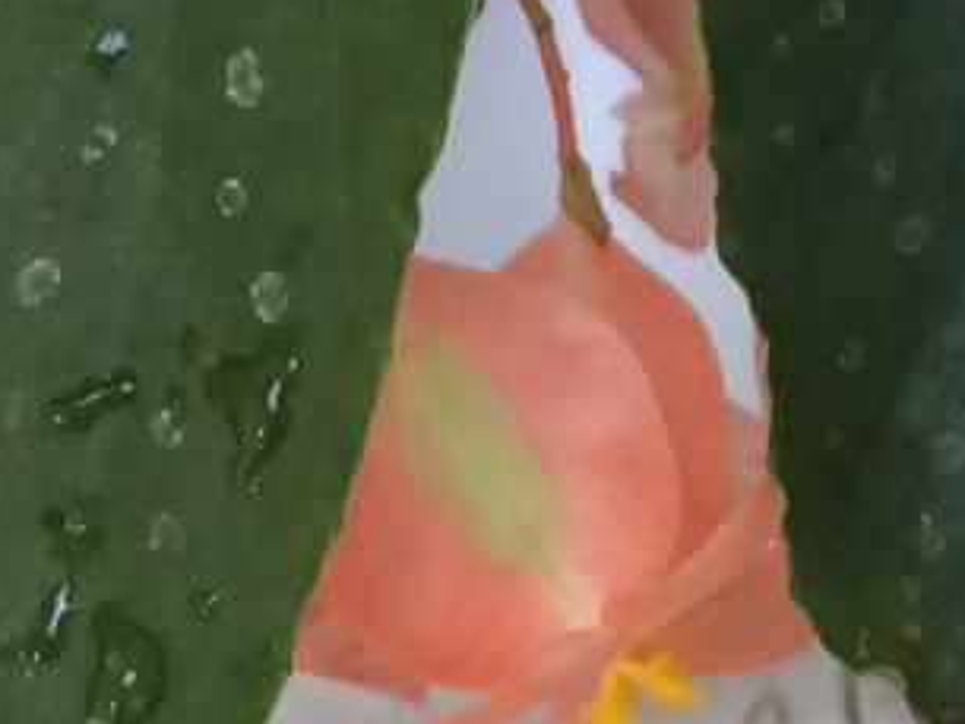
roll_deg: +0.1
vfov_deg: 9.4
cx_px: 1655
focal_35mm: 155
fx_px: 4323
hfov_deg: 11.9
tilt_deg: -25.4
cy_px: -221
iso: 50
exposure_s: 1/30
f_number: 2.2
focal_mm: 4.15
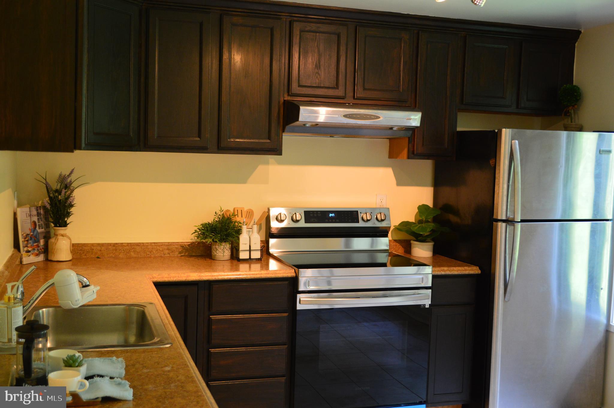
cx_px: 307
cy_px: 204
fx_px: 664
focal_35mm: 39
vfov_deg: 34.1
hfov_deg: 49.6
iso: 800
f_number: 4.2
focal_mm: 26
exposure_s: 1/40
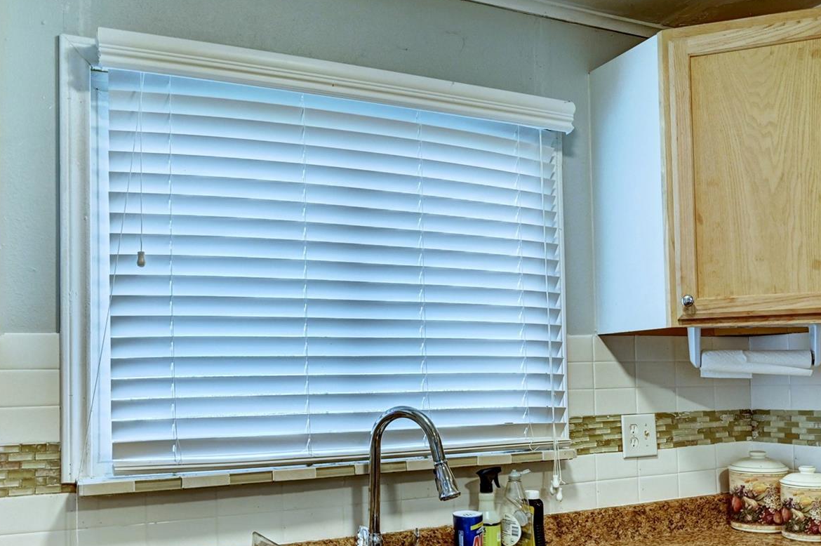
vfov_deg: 37.4
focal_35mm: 35
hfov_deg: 54.5
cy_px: 357
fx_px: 798
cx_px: 405
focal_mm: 20
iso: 400
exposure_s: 1/10
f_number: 8
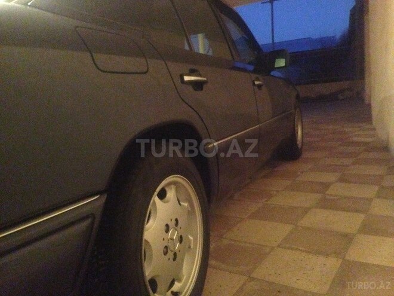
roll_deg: +4.4
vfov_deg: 42.9
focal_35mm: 33
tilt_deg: -8.4
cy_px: 148
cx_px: 197
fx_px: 376
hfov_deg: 55.4
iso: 3200
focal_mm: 4.12
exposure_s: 1/15
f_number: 2.4
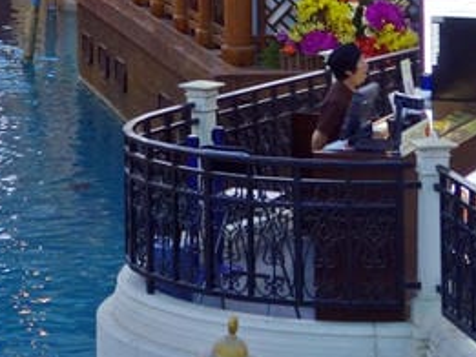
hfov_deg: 11.1
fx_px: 2435
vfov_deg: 8.2
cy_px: -242
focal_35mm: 177
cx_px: 16
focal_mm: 14.93
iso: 160
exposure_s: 1/50
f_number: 2.8
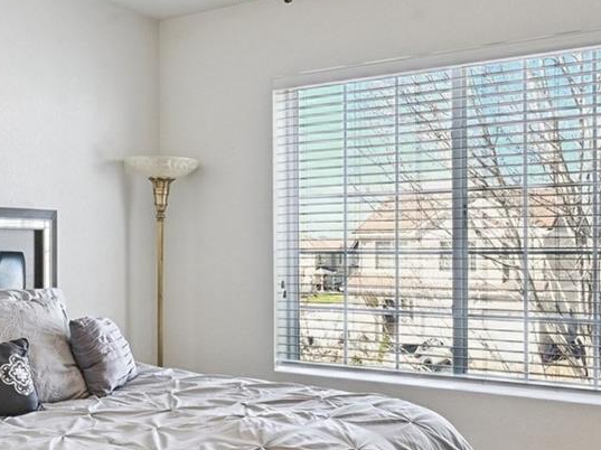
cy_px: 261
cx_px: 241
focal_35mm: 43
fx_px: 746
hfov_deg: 43.7
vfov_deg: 33.5
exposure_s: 1/30
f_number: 10
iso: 400
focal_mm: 15
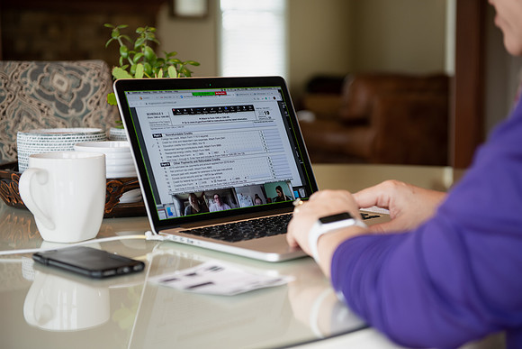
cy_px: 174
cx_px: 261
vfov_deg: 20.6
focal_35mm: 66
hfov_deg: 30.5
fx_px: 957
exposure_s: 1/125
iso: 500
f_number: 3.5
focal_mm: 66
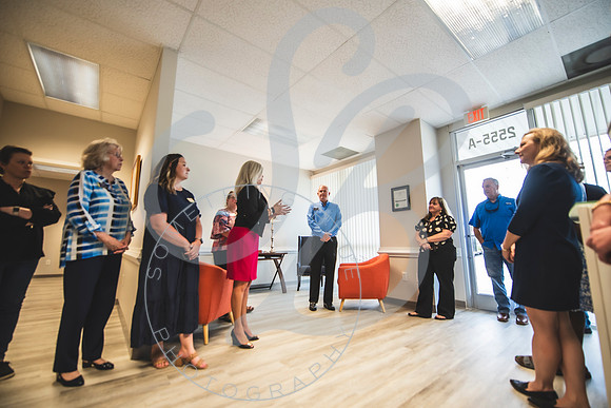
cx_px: 301
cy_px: 204
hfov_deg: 102.8
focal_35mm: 14
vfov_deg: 79.8
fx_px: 244
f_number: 2.8
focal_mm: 14
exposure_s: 1/200
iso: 800
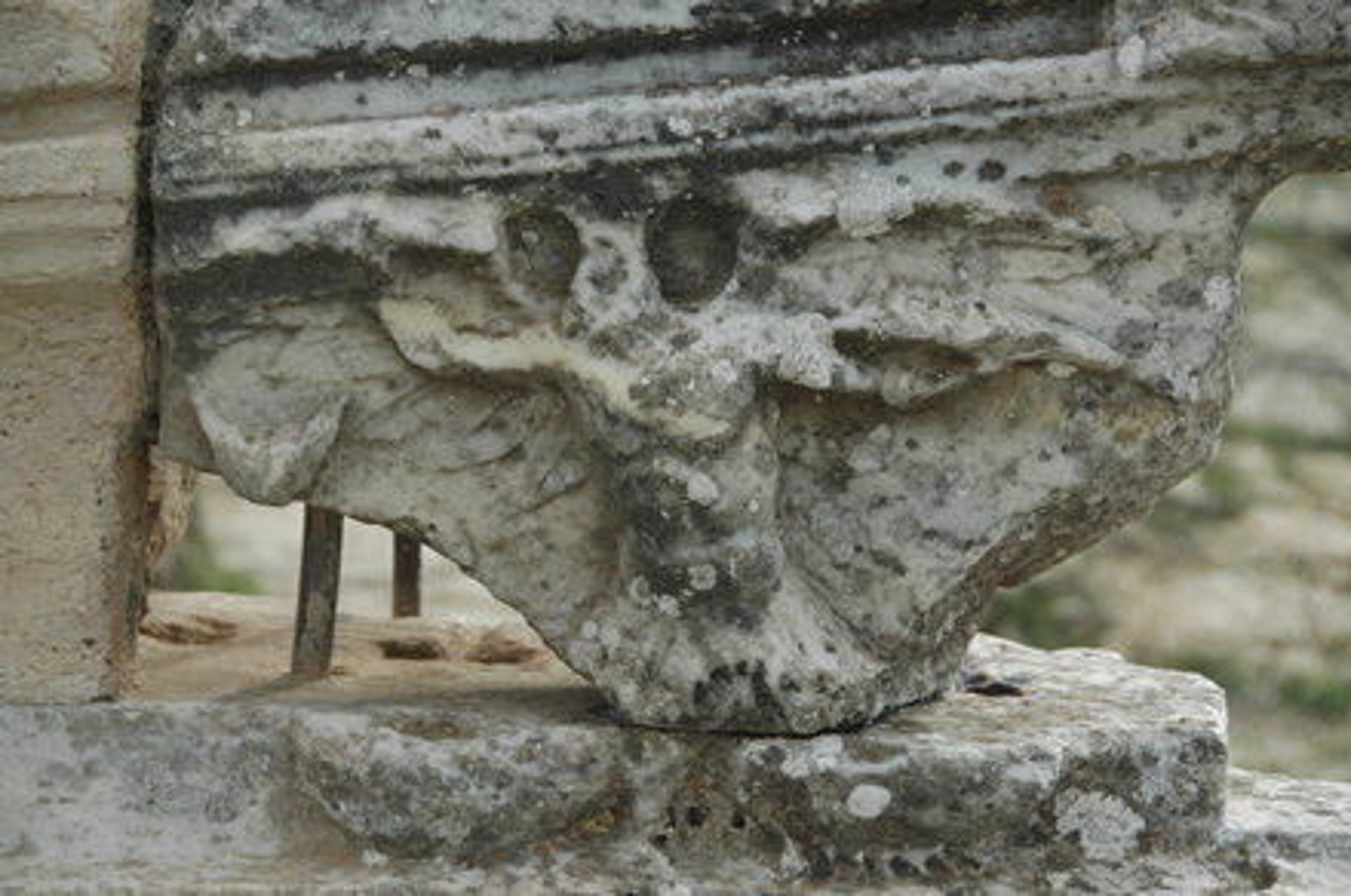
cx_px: 676
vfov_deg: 9.6
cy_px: 448
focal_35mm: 142
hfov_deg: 14.4
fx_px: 5340
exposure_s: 1/800
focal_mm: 95
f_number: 7.1
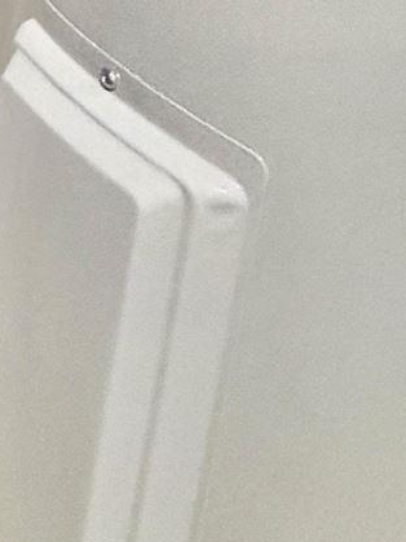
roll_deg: -2.4
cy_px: -393
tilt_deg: -12.1
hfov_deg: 12.7
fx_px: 1205
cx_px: -671
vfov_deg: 19.7
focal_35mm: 77
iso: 1250
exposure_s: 1/40
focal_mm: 2.22
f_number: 2.2
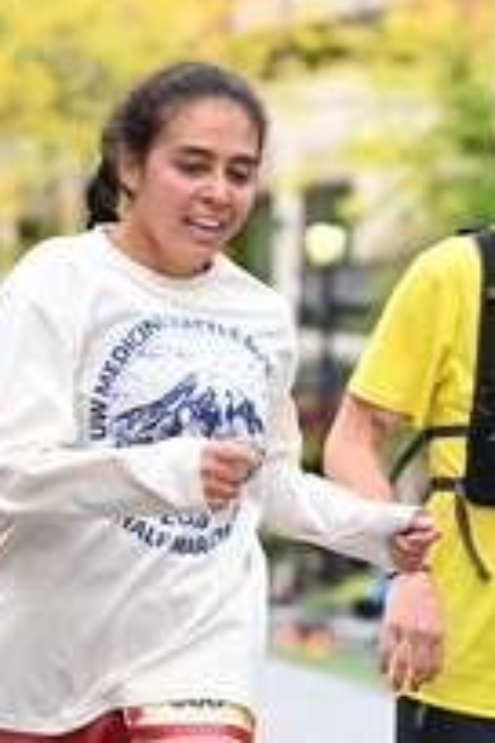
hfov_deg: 6.1
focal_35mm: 224
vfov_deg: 9.2
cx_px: 450
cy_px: 364
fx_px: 4620
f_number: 2.8
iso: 640
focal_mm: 83
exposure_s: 1/2000
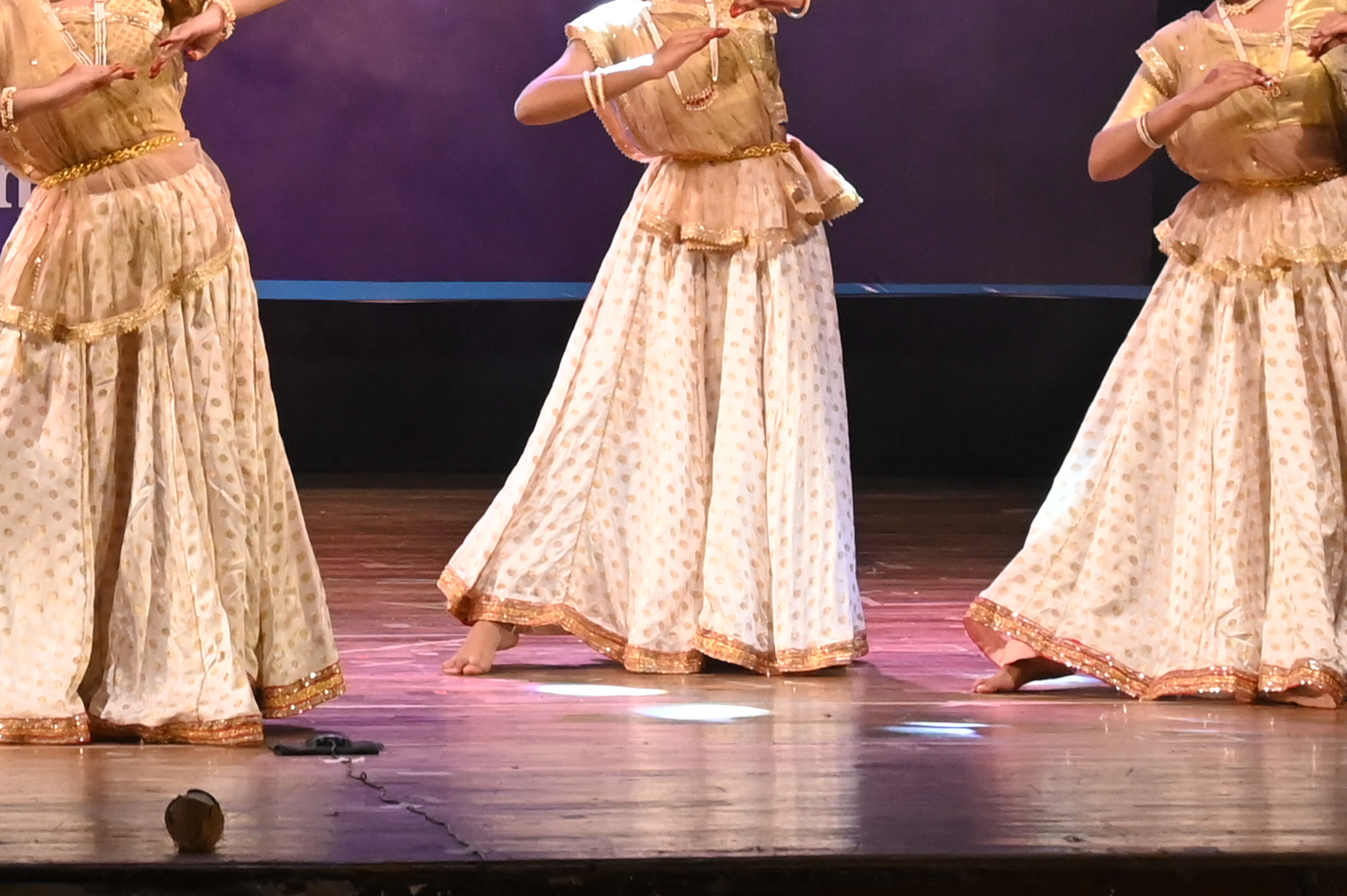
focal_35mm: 246
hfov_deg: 8.3
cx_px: -216
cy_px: -584
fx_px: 9198
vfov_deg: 5.5
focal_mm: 61
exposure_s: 1/200
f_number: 5.6
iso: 2500
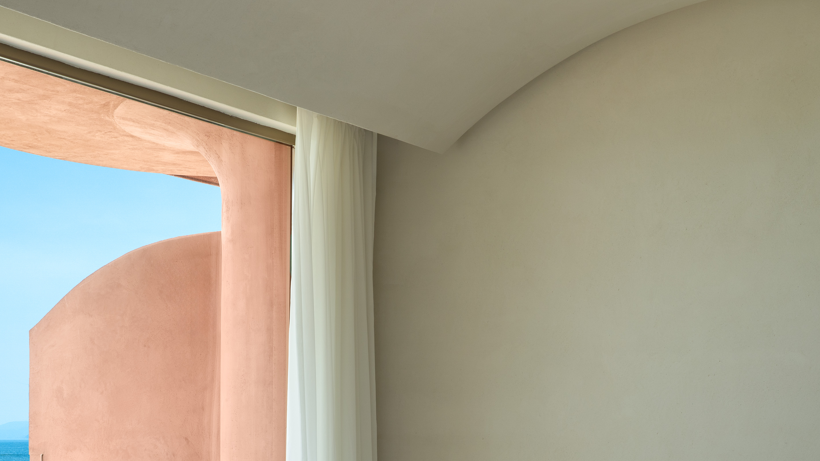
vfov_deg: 21.0
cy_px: 413
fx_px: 1218
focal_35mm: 56
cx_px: 307
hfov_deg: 37.0
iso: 100
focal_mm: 33
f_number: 11
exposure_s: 1/20
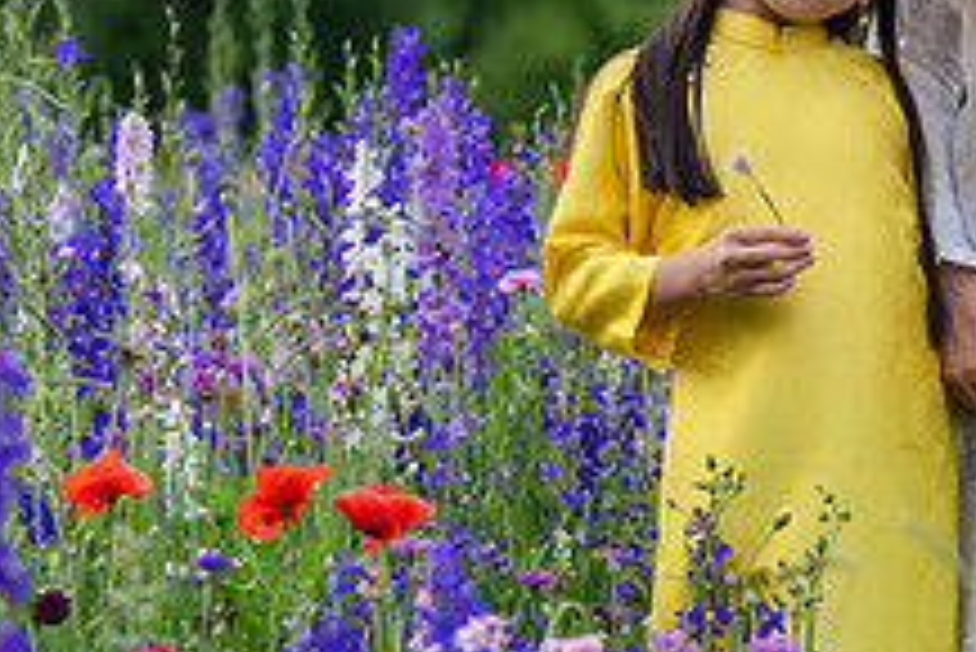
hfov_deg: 8.8
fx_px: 6294
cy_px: 97
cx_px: 1066
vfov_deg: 5.9
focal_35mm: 232
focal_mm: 87
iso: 320
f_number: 4
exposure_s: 1/400
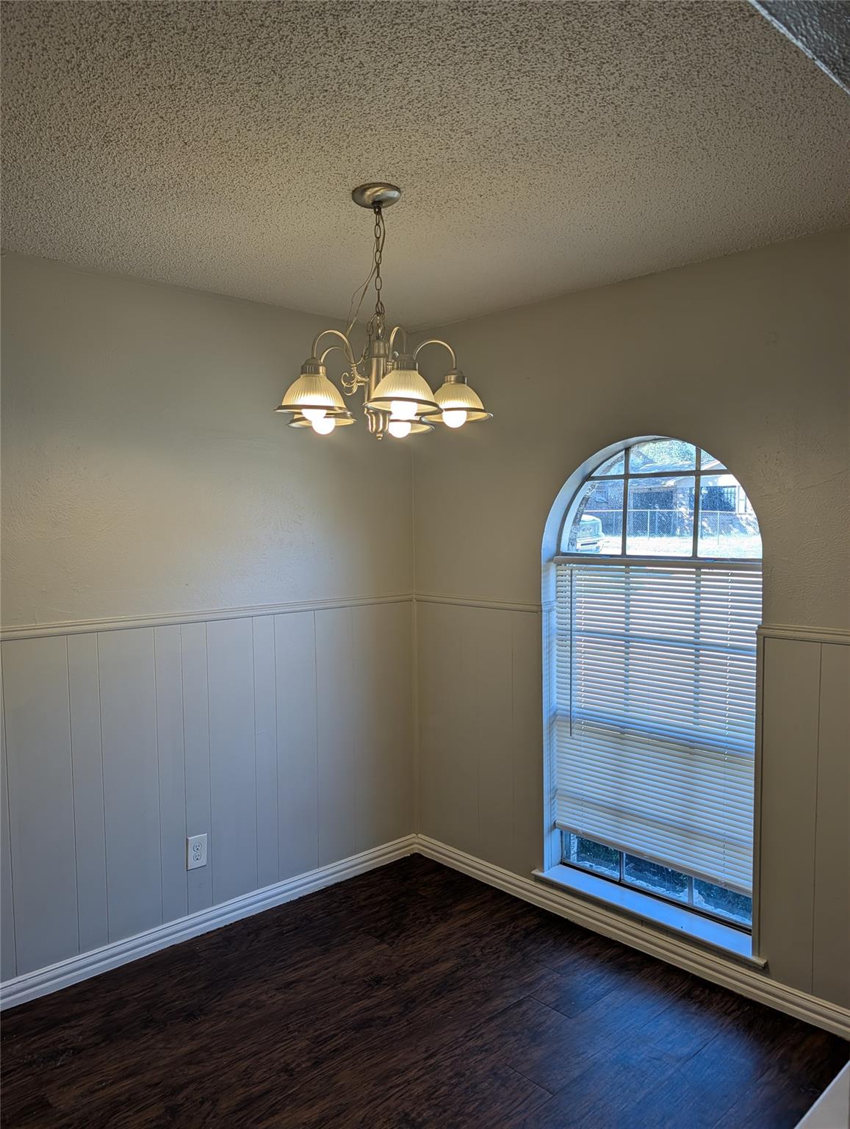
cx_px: 425
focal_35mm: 24
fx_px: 784
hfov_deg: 56.9
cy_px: 564
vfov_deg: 71.5
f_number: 1.68
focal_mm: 6.9
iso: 26
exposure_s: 1/120
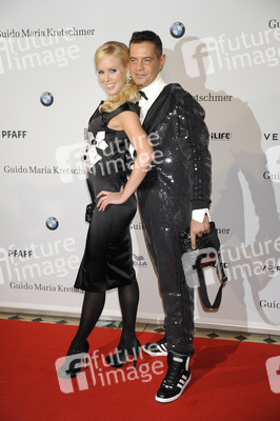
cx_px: 140
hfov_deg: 26.9
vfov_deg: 39.6
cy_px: 210
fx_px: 584
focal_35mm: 50
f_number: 4.5
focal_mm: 50
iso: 800
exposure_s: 1/160
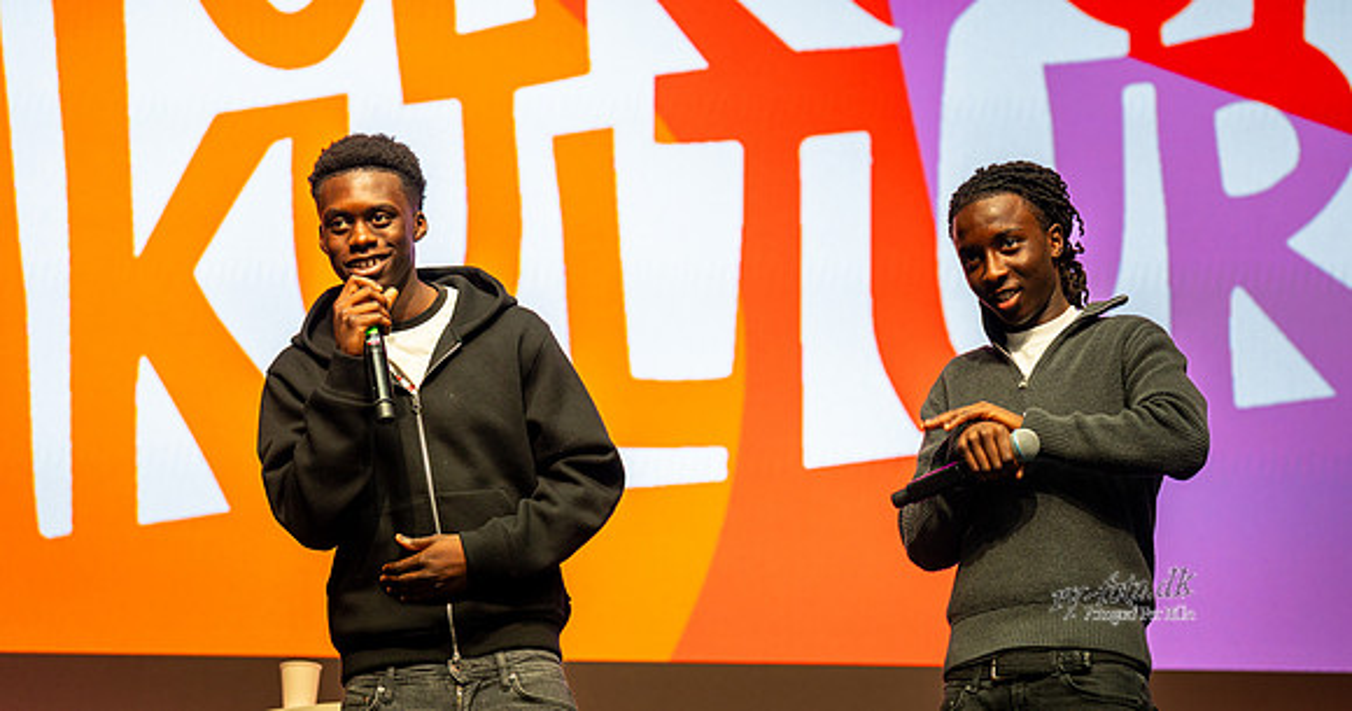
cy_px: 232
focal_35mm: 130
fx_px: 4578
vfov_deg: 8.9
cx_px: 761
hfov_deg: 16.8
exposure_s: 1/160
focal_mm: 97
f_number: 2.8
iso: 640
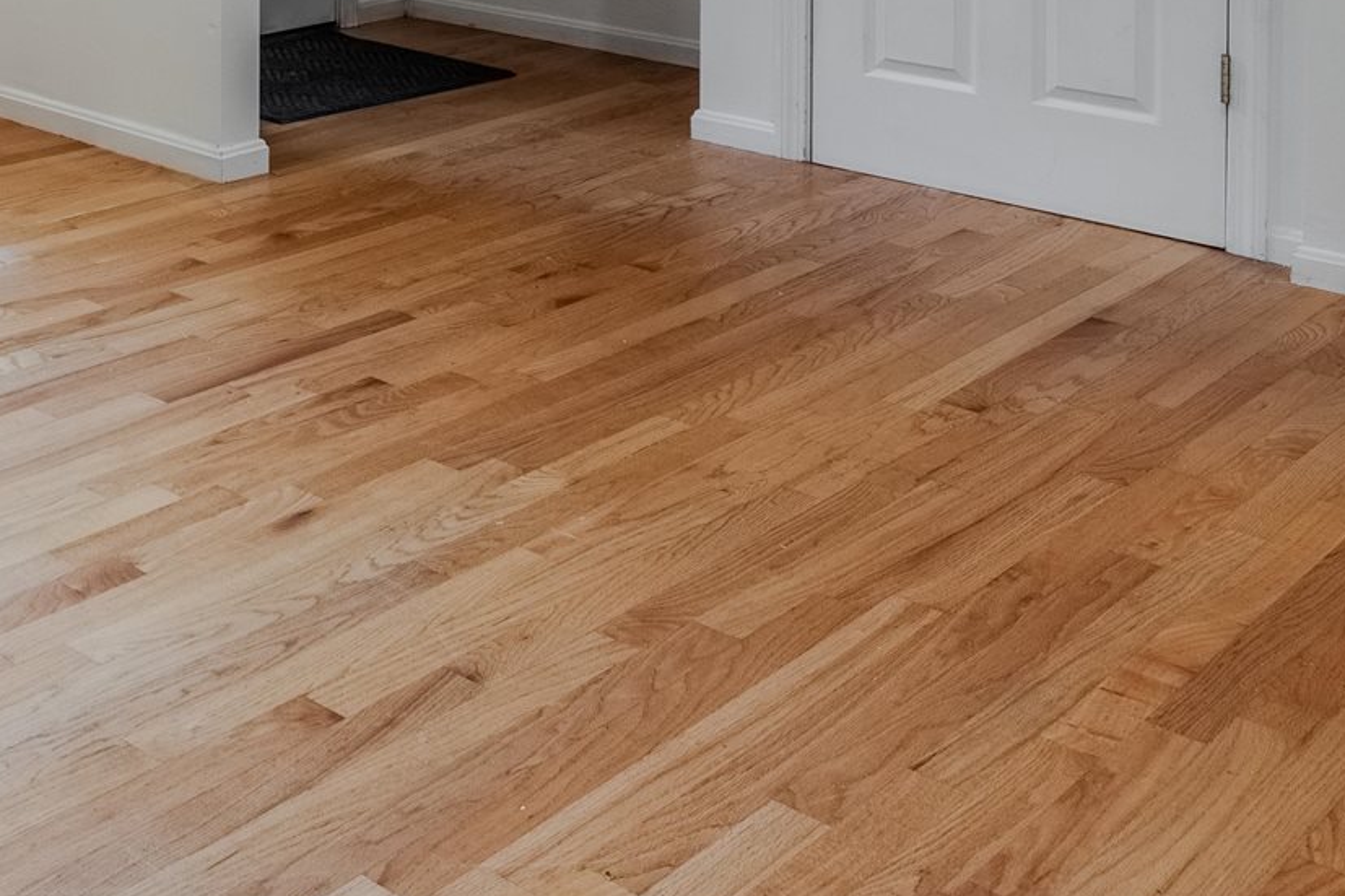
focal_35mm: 52
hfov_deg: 31.8
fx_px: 1942
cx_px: -273
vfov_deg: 22.6
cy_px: -337
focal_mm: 14
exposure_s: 1/500
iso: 320
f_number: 7.1
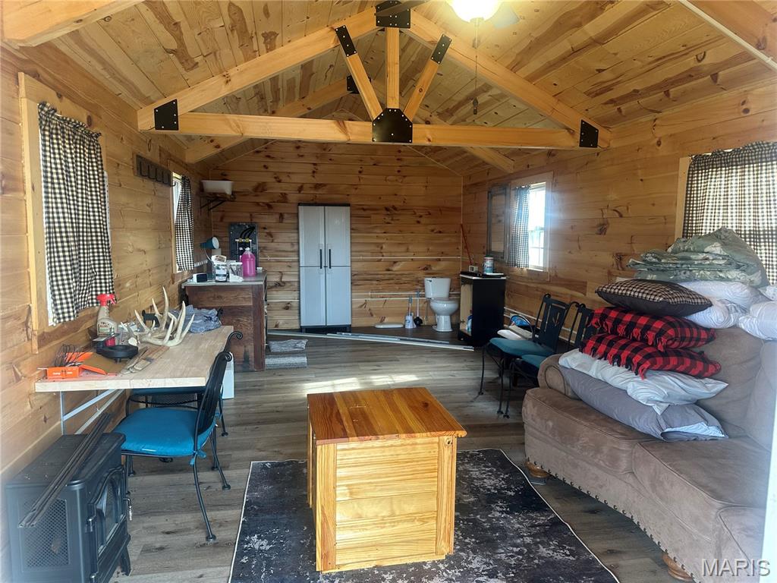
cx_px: 388
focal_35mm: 24
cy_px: 292
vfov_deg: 56.8
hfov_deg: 71.6
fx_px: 539
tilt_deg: -5.0
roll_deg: +0.2
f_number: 1.78
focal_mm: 6.86
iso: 125
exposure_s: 1/60
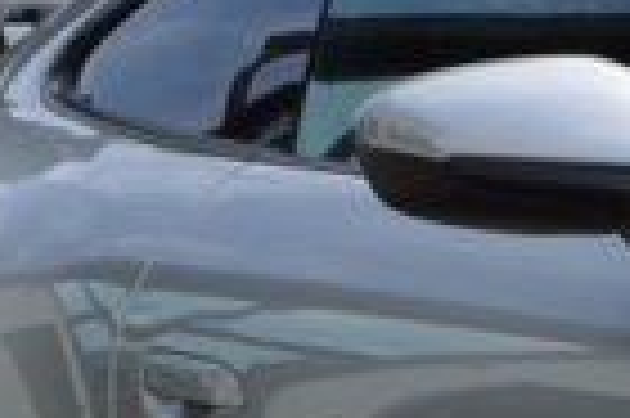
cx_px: 1566
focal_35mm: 351
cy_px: 497
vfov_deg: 3.9
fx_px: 6135
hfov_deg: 5.6
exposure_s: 1/250
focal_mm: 32
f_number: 8
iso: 100
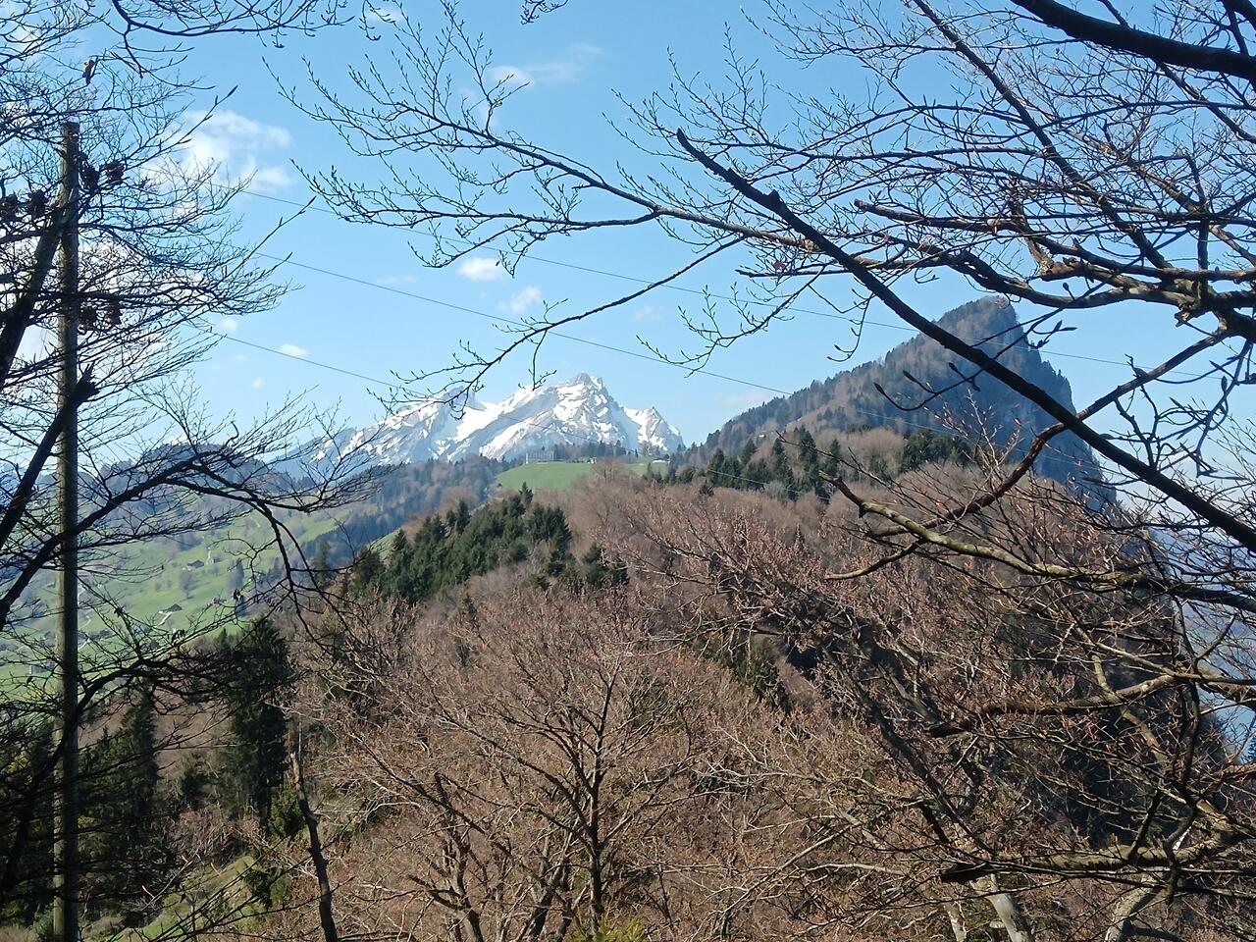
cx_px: 628
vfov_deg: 27.0
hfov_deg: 35.5
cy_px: 471
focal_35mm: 54
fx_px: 1959
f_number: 1.9
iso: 101
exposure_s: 1/664
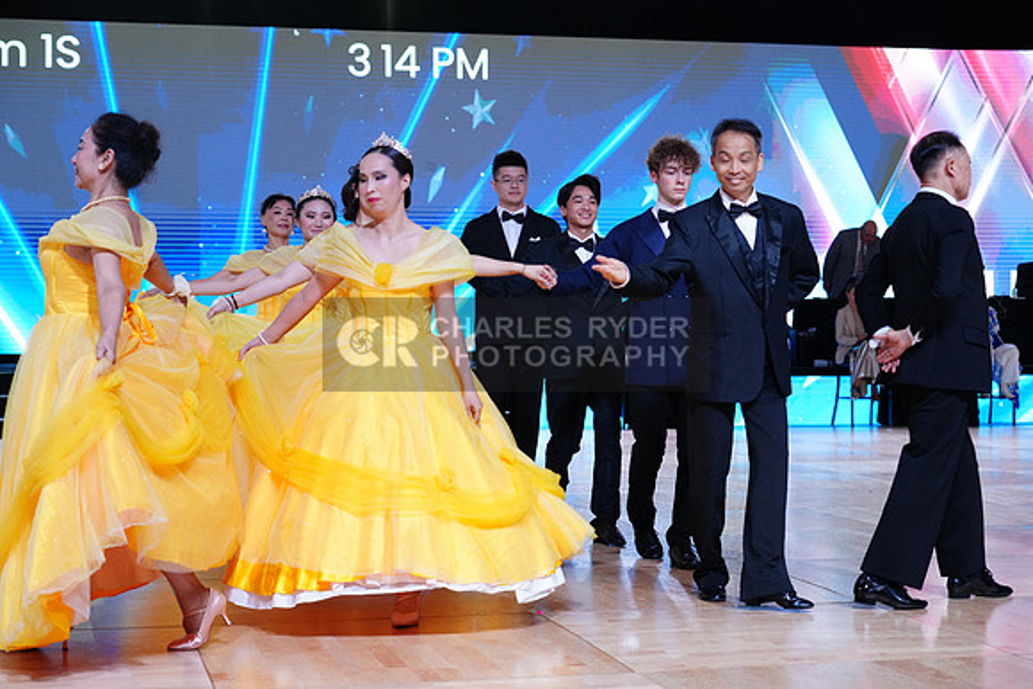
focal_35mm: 65
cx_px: 516
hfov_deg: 31.0
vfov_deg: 20.9
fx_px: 1865
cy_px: 344
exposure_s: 1/500
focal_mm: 65
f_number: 4
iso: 1600
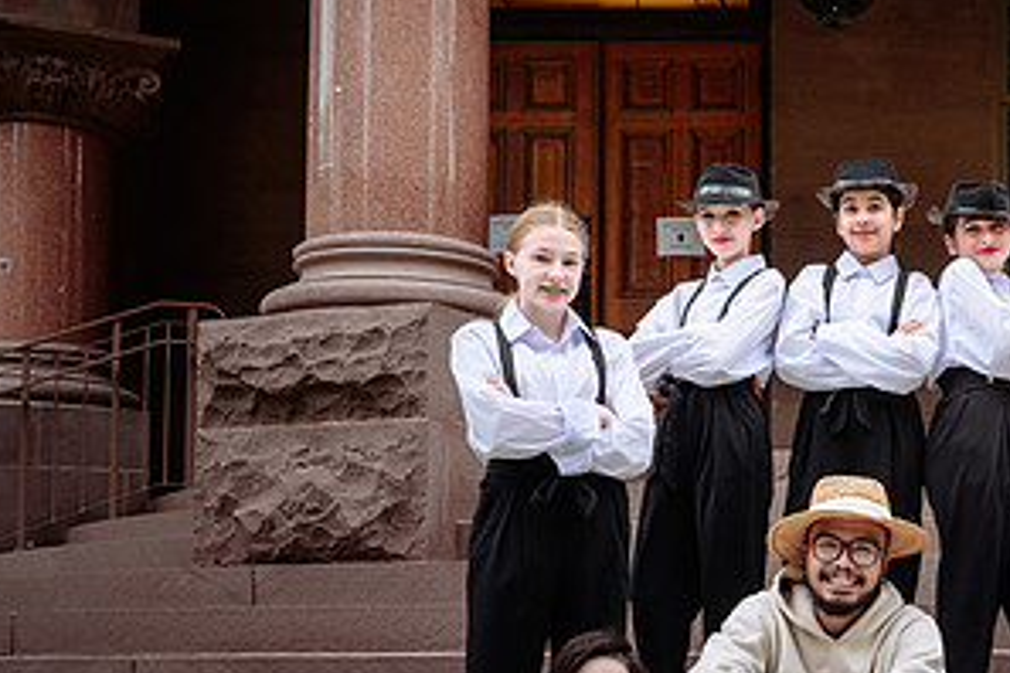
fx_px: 1908
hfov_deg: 28.7
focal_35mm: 68
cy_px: 514
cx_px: 877
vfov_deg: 19.9
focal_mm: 32.5
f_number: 4.5
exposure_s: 1/100
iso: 64
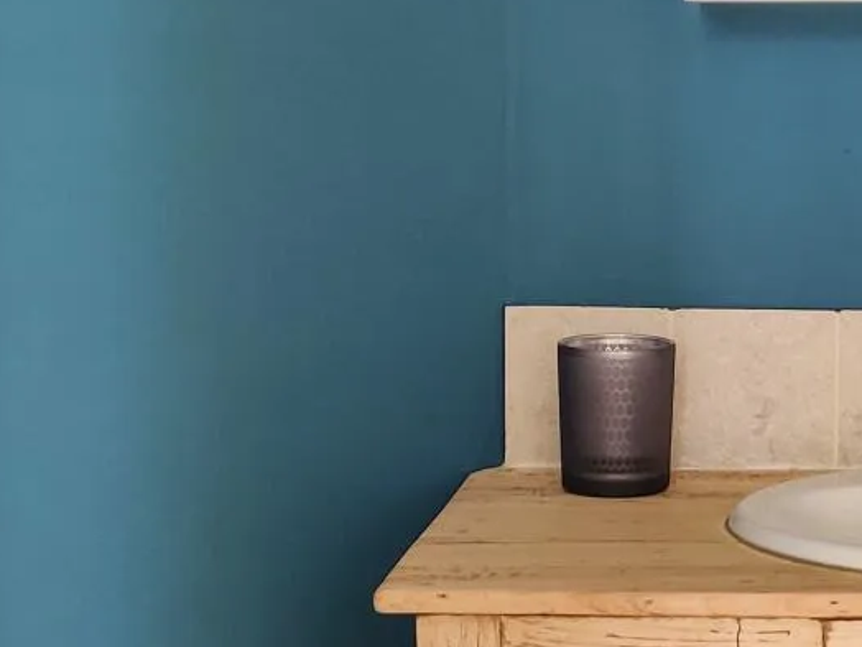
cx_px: 814
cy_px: 426
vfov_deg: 14.9
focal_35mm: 99
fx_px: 2465
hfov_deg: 19.4
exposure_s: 1/50
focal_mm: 4.75
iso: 320
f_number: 1.65
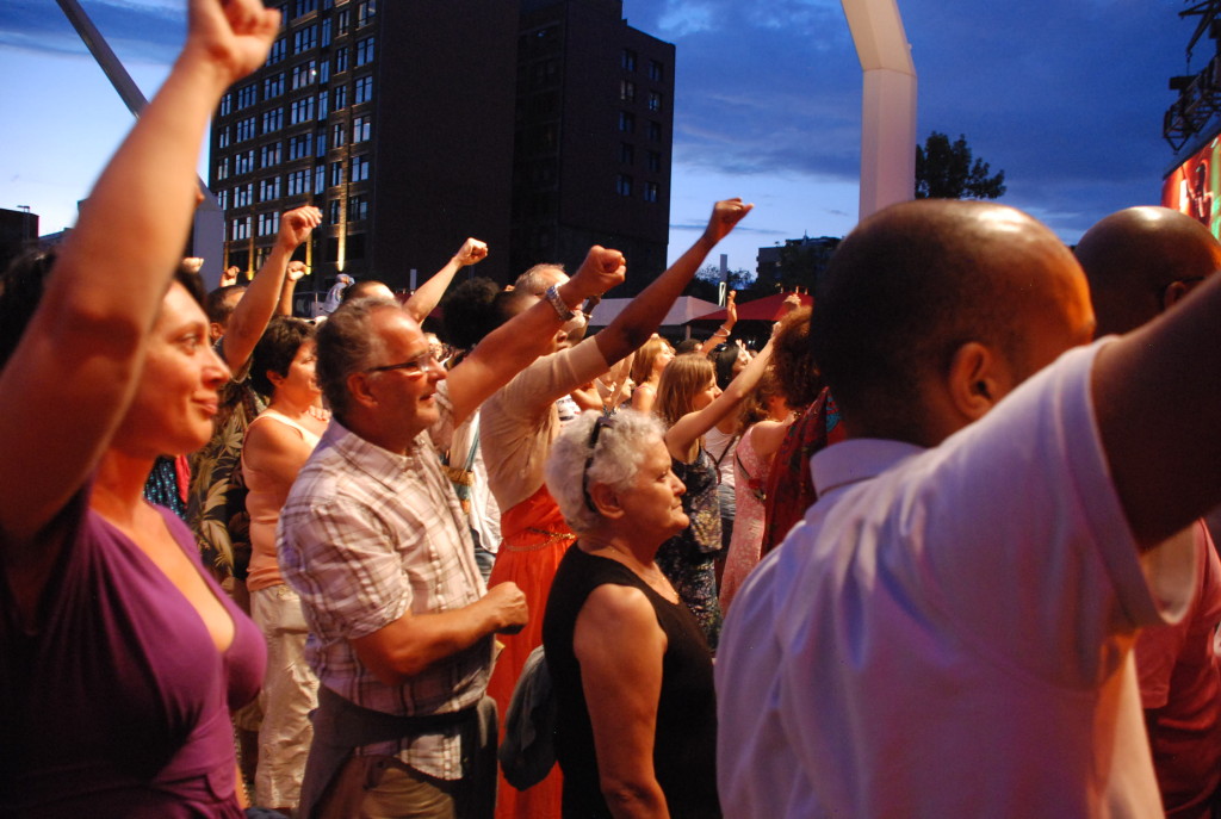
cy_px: 410
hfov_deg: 67.3
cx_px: 610
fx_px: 917
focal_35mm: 27
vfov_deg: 48.1
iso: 1600
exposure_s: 1/25
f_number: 3.5
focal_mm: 18
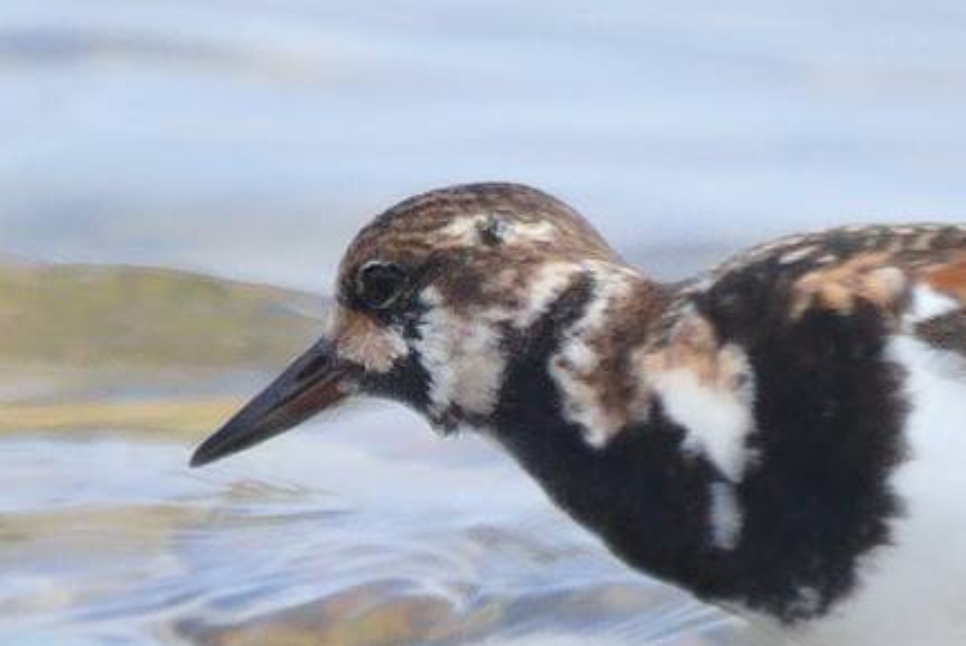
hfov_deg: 1.4
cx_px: 795
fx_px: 39054
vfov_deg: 0.9
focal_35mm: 1454
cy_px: 331
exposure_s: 1/250
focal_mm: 600
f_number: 6.3
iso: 200
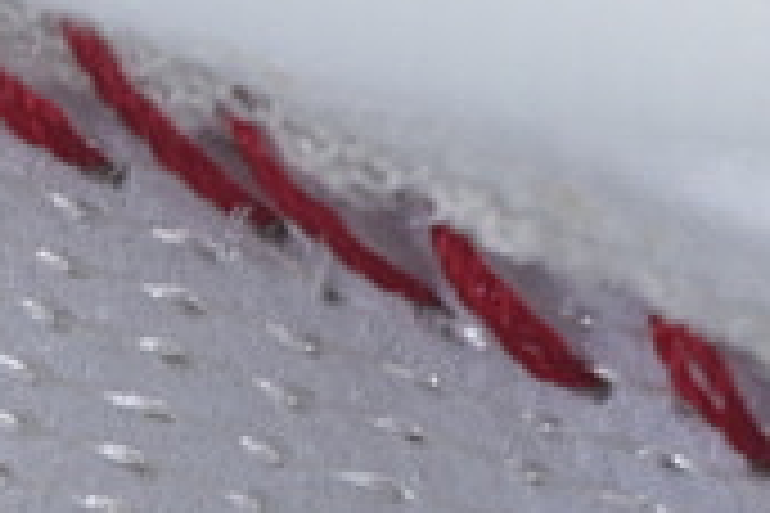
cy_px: 1107
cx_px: -671
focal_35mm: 473
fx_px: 10116
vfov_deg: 2.9
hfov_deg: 4.3
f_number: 7.1
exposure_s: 1/80
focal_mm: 50
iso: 160
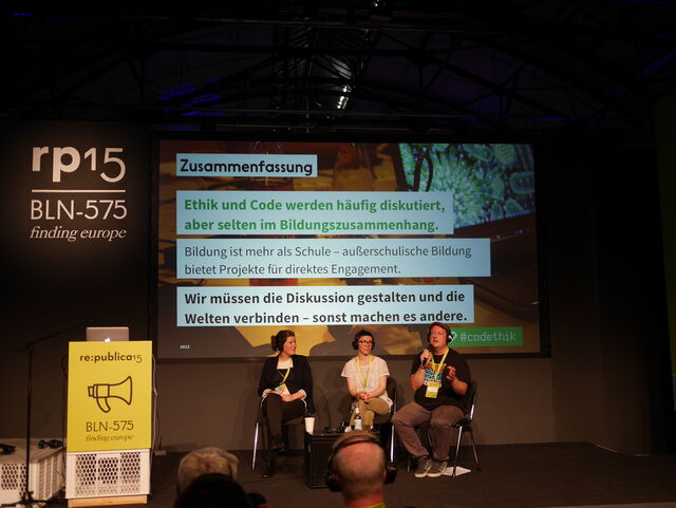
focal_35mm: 40
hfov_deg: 46.8
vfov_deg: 36.0
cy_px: 254
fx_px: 782
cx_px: 338
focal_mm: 20
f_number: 1.7
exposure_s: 1/80
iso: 200
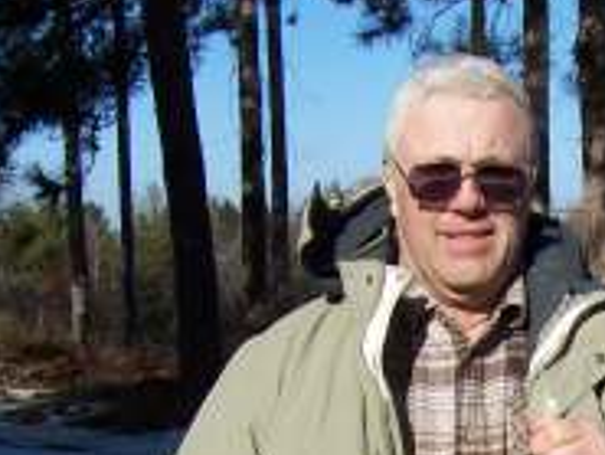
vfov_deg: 15.9
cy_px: 530
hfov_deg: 20.9
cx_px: 621
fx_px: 1574
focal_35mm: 90
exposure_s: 1/750
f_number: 5.6
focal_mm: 5.6
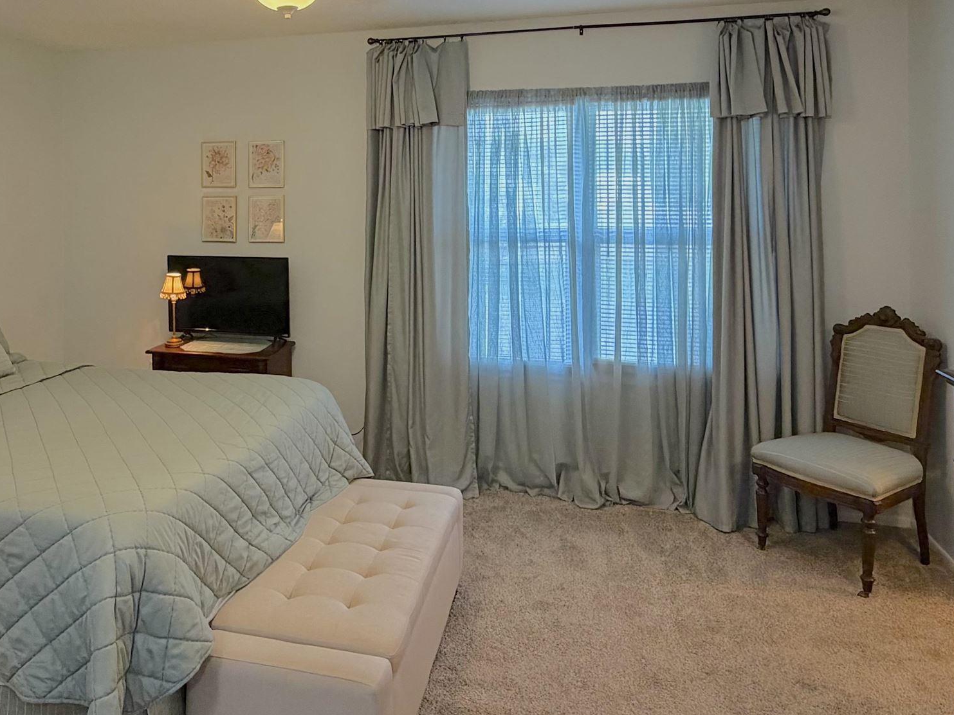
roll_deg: +0.3
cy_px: 195
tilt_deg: -0.6
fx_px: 799
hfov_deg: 60.9
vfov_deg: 46.8
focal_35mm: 29
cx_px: 363
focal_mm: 2.22
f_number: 2.2
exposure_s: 1/60
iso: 250
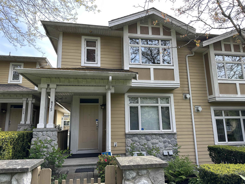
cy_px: 92
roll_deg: +0.5
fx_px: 170
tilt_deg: +11.1
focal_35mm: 24
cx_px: 122
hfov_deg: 71.6
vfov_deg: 56.8
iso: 80
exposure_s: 1/604
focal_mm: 6.86
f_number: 1.78
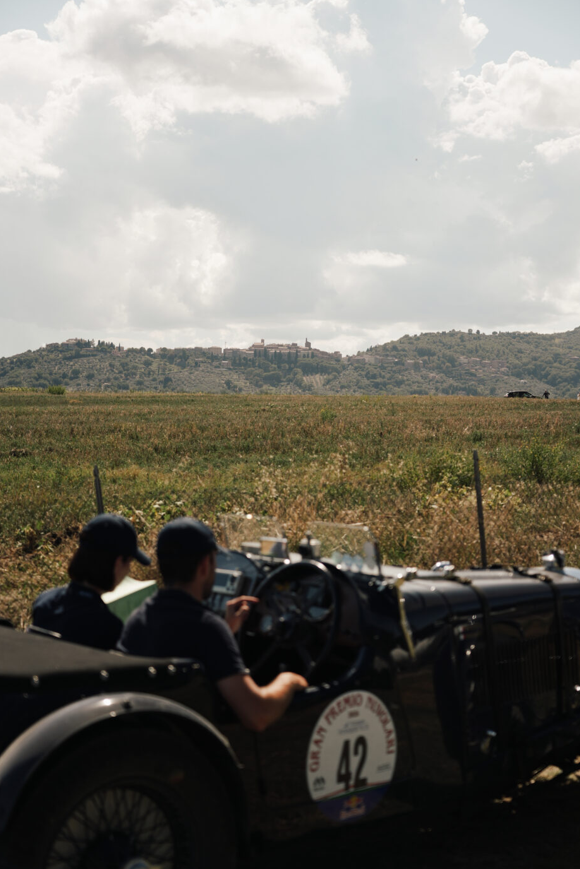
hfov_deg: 21.9
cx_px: 292
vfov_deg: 32.4
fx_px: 1498
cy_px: 440
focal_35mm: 62
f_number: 4
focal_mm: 61
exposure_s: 1/640
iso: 100
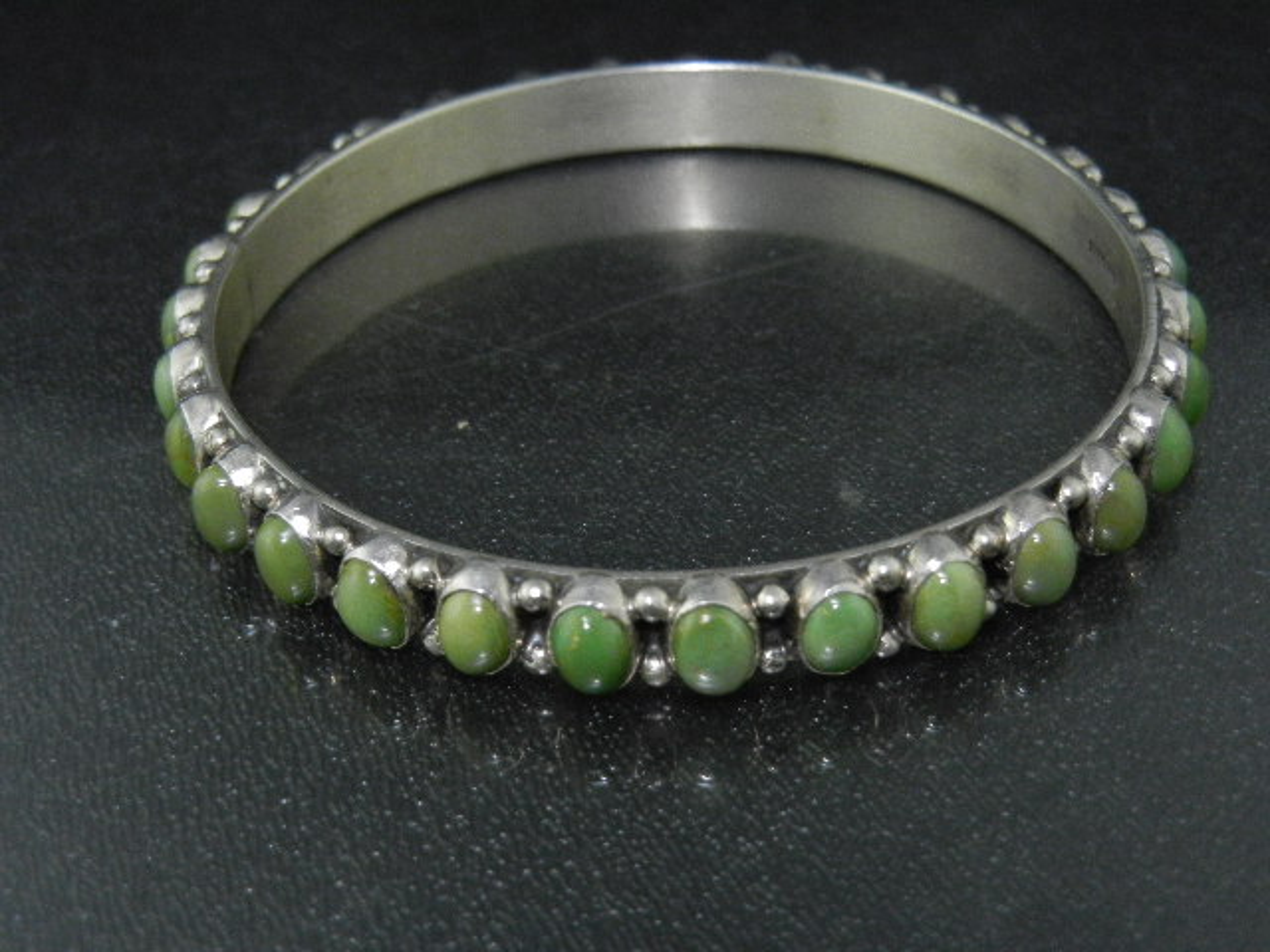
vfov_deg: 24.8
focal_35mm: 59
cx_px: 635
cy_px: 476
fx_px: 2165
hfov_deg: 32.7
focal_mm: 10.6
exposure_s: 1/30
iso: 800
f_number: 8
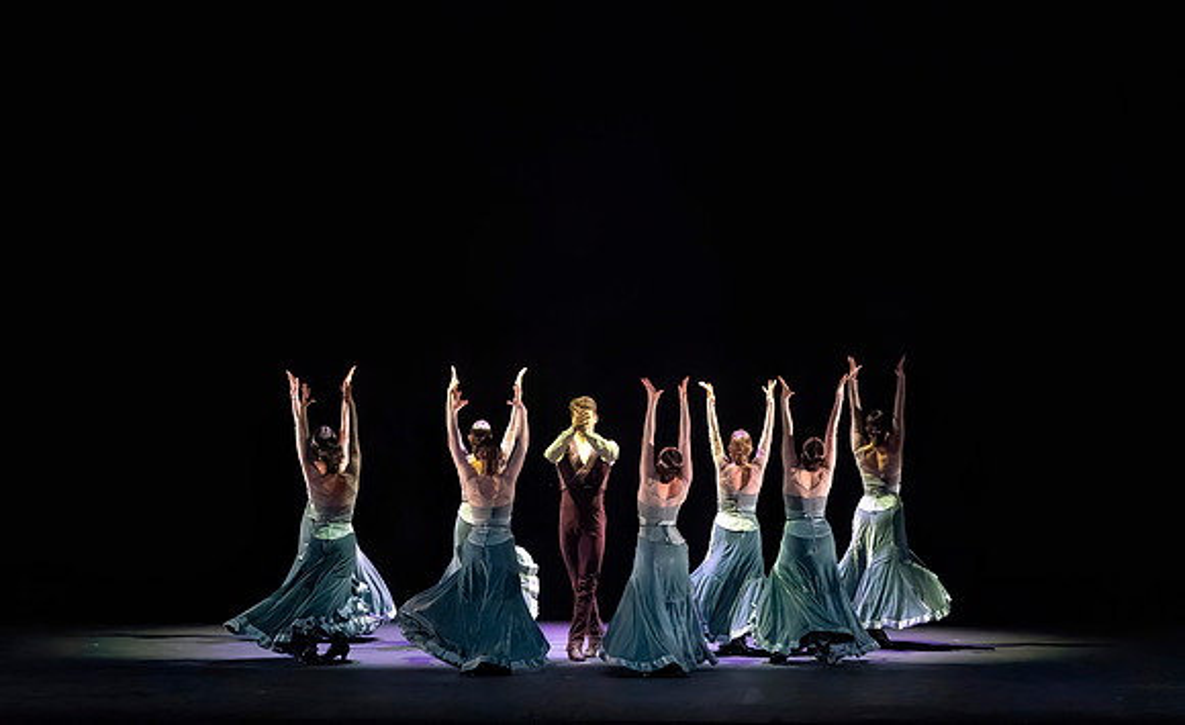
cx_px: 514
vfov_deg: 8.0
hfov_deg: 13.0
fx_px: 5184
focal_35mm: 161
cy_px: 349
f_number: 5.6
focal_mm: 100
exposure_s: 1/400
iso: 10000
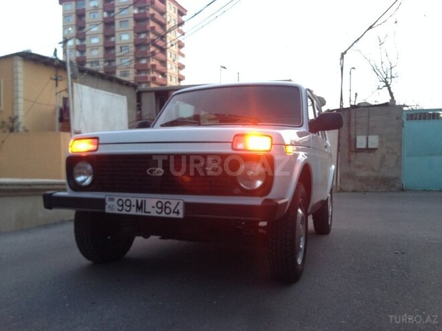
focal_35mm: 33
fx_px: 421
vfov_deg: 42.9
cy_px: 166
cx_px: 221
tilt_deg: -2.8
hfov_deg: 55.4
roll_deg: +0.4
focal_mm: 4.12
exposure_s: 1/20
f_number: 2.4
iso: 125
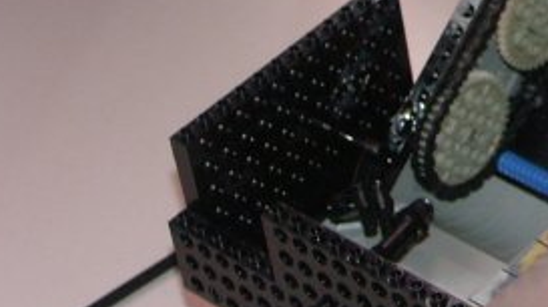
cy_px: -58
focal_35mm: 184
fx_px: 2671
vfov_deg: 6.5
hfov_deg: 11.5
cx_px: 678
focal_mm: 11.54
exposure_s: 1/50
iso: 125
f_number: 2.8
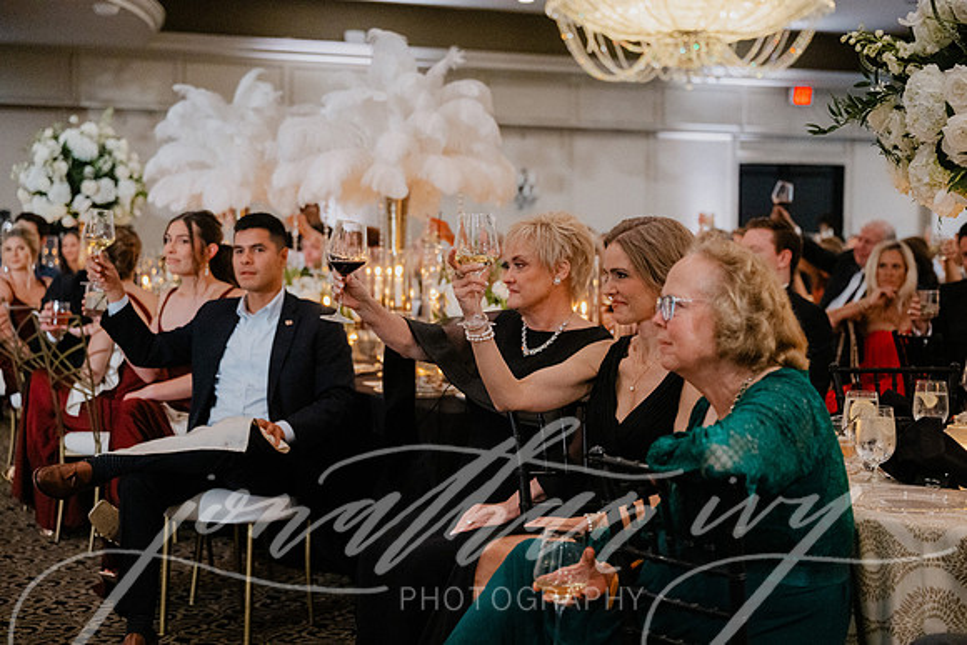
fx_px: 1612
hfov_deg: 33.4
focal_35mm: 60
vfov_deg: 22.6
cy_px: 322
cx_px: 484
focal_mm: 60
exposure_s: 1/160
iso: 3200
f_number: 2.8
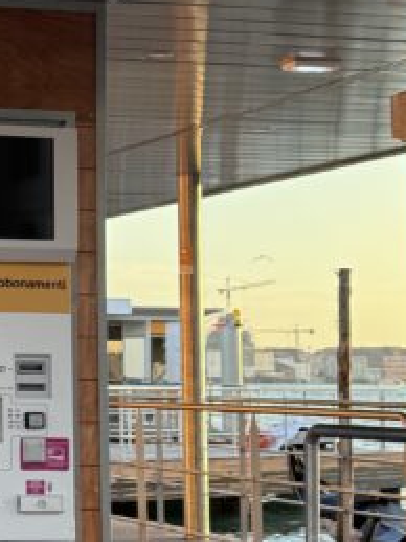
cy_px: 274
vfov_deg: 20.7
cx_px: -243
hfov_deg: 14.3
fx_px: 1487
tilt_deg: +3.9
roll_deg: -0.3
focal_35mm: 95
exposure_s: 1/368
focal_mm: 6.76
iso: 80
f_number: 1.78
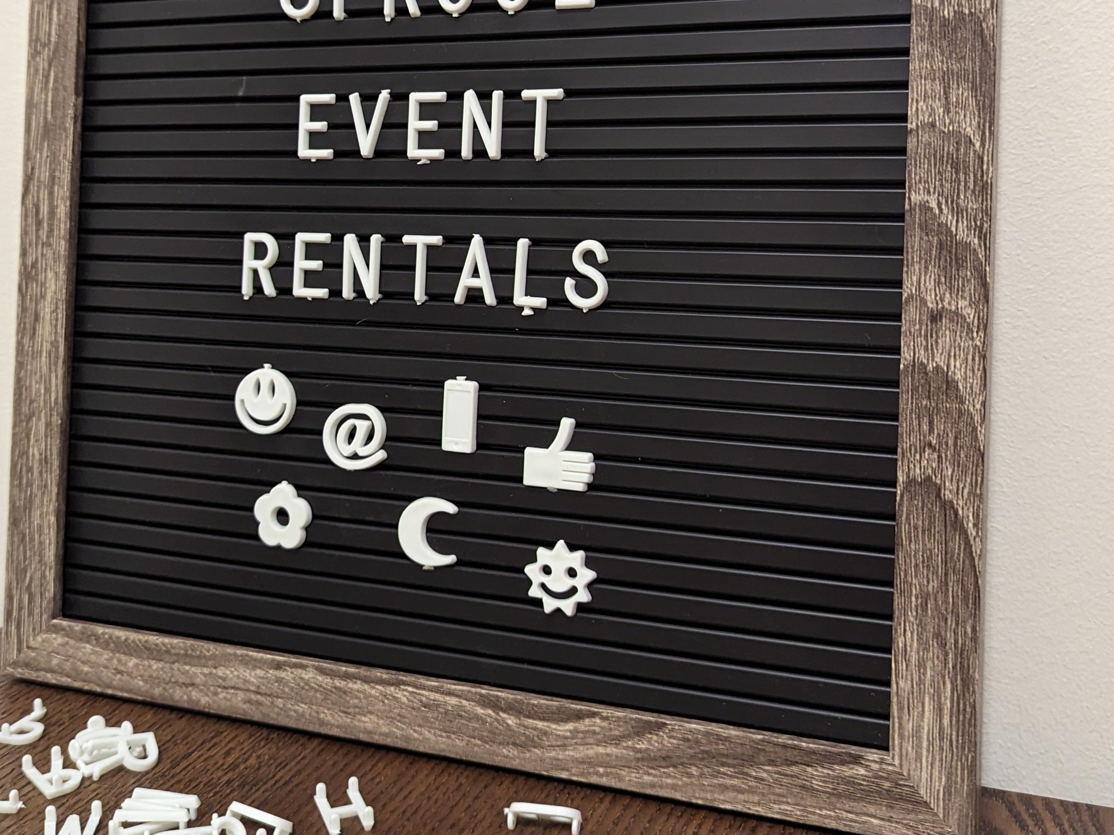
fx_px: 1319
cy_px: 255
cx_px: 474
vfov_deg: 34.7
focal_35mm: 41
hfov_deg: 45.6
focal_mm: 6.81
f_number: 1.85
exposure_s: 1/127
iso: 1699
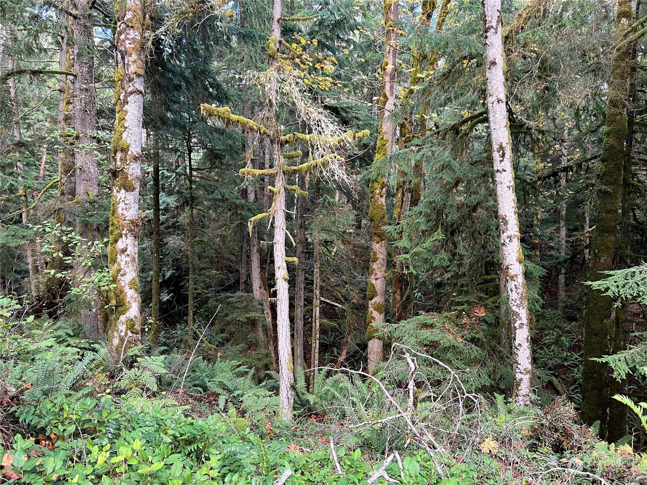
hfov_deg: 67.3
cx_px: 324
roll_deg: +0.0
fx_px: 486
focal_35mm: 26
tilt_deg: -2.4
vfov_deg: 53.1
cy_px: 242
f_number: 1.5
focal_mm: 5.7
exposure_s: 1/99
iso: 125
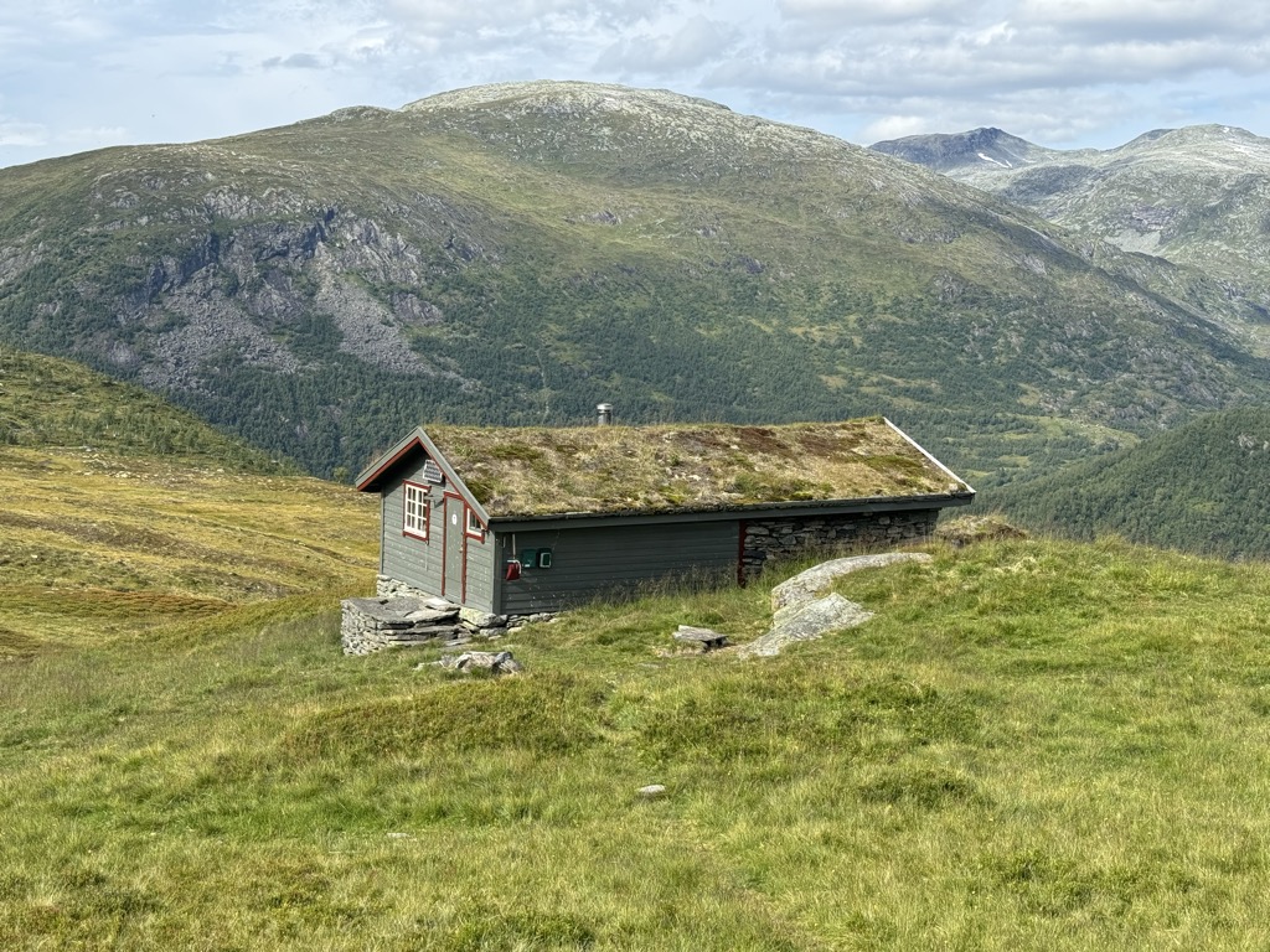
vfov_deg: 30.3
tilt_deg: -5.9
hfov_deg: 39.7
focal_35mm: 48
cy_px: 476
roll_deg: -2.4
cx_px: 635
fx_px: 1761
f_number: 1.78
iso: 64
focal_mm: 6.76
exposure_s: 1/2833
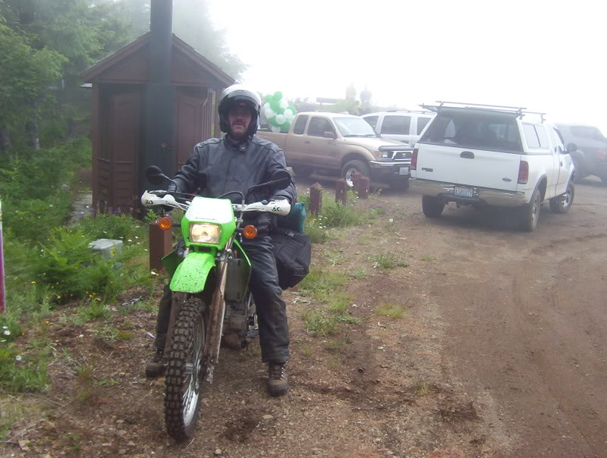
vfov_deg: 39.8
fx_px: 633
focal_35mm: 36
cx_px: 304
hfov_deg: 51.2
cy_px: 229
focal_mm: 5.54
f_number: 5.24
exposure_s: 1/299
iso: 100
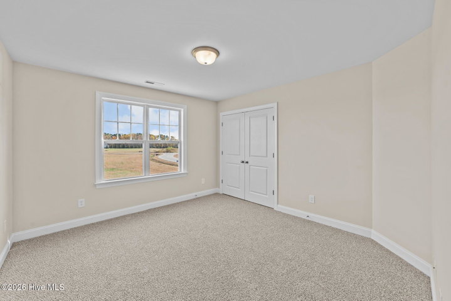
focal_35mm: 14
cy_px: 150
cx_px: 226
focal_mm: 14
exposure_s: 1/8
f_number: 8
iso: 160
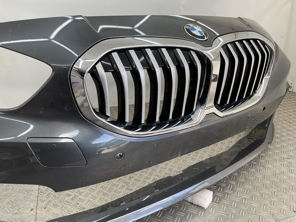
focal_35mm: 29
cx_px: 148
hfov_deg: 61.7
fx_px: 248
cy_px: 111
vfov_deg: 48.2
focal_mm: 3
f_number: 1.8
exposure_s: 1/106
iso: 16
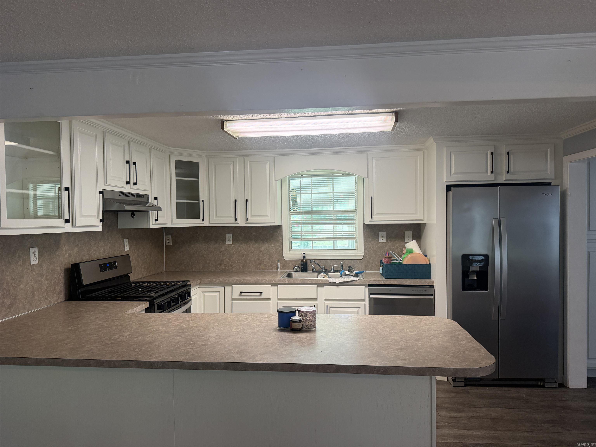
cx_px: 298
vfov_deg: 56.8
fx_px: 413
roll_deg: +0.9
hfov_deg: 71.6
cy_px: 224
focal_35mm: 24
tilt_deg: -1.0
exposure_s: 1/120
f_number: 1.78
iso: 200
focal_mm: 6.76
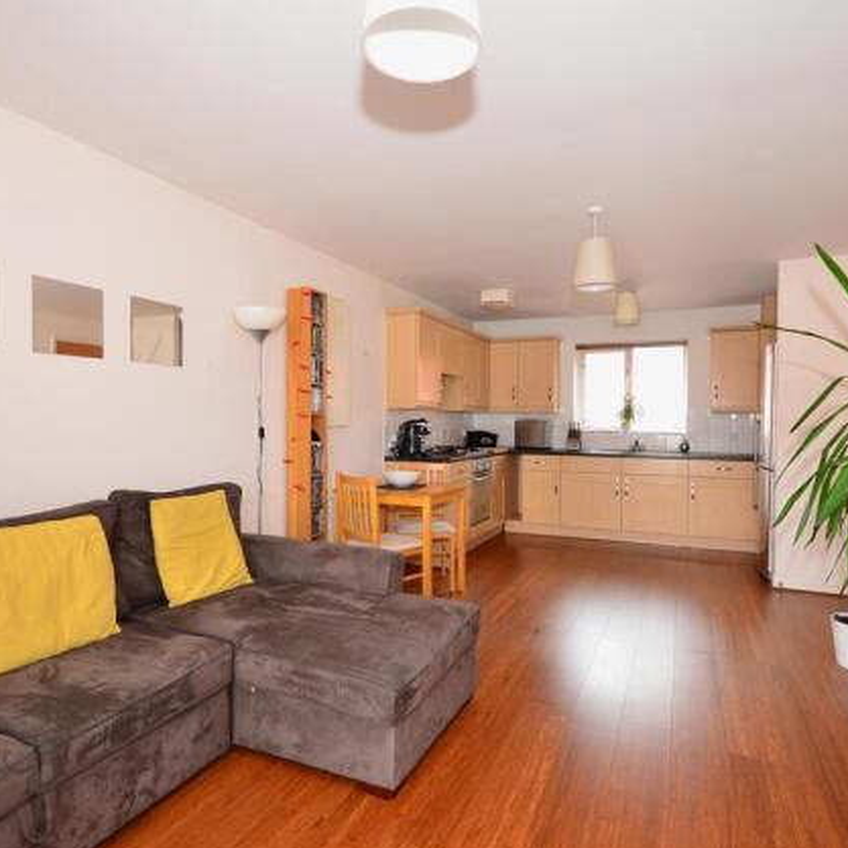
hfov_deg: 74.8
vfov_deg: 74.8
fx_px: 554
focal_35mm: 20
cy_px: 423
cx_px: 431
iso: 200
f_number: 5.6
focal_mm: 10
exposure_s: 1
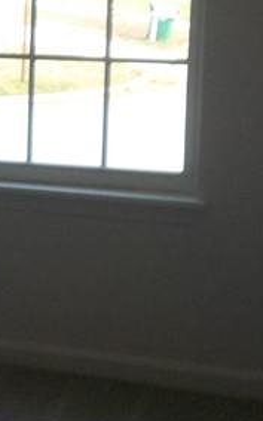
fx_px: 1318
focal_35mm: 115
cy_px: 94
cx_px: -391
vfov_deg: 18.0
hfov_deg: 9.9
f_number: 3.3
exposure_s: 1/160
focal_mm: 4.1
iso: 125
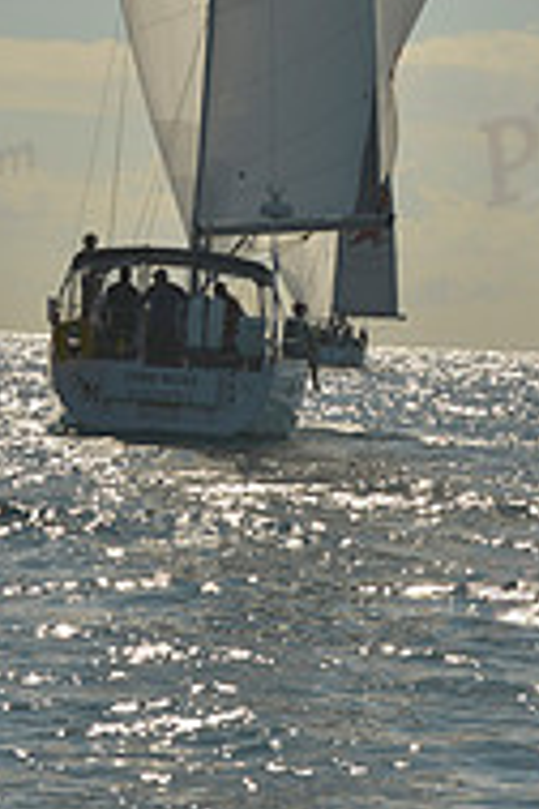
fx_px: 4828
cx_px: 259
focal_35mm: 215
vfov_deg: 9.5
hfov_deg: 6.4
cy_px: -64
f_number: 13
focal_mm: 70
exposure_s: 1/640
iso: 200
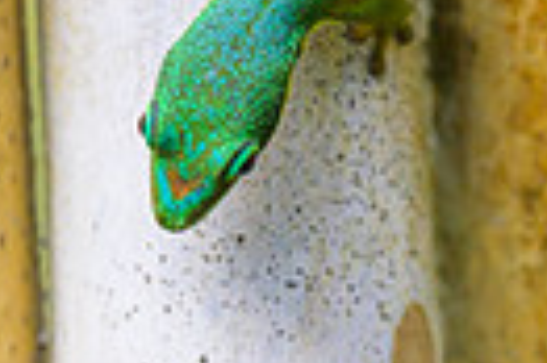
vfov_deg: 1.5
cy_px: -108
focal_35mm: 914
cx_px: 201
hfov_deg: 2.3
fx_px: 13870
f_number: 4
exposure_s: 1/1000
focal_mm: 125
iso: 500
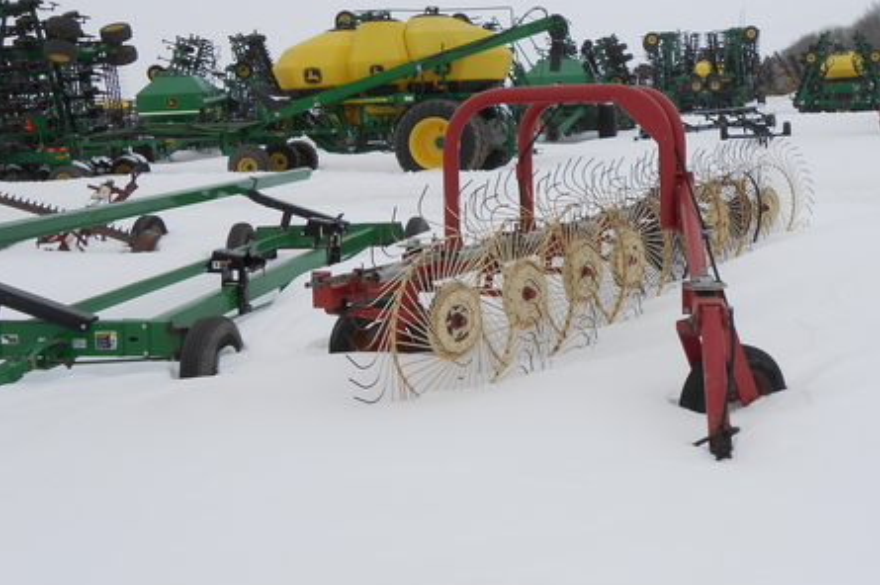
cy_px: 227
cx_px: 534
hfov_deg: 35.5
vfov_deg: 24.1
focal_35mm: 56
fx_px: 1368
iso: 80
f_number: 4.5
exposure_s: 1/1000
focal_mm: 7.8
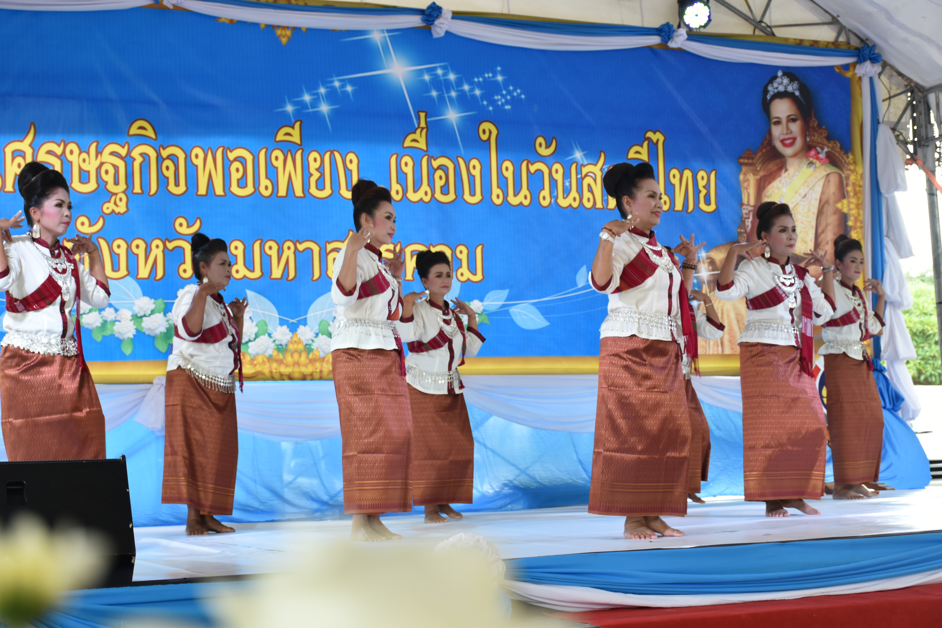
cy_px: 314
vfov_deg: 21.6
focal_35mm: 63
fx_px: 1648
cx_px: 471
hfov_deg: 31.9
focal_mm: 42
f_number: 5
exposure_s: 1/100
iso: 400
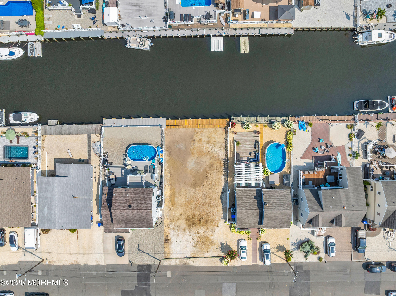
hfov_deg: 71.6
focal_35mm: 24
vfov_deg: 56.8
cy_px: 148
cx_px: 198
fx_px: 274
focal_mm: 12.29
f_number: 2.8
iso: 130
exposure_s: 1/2500
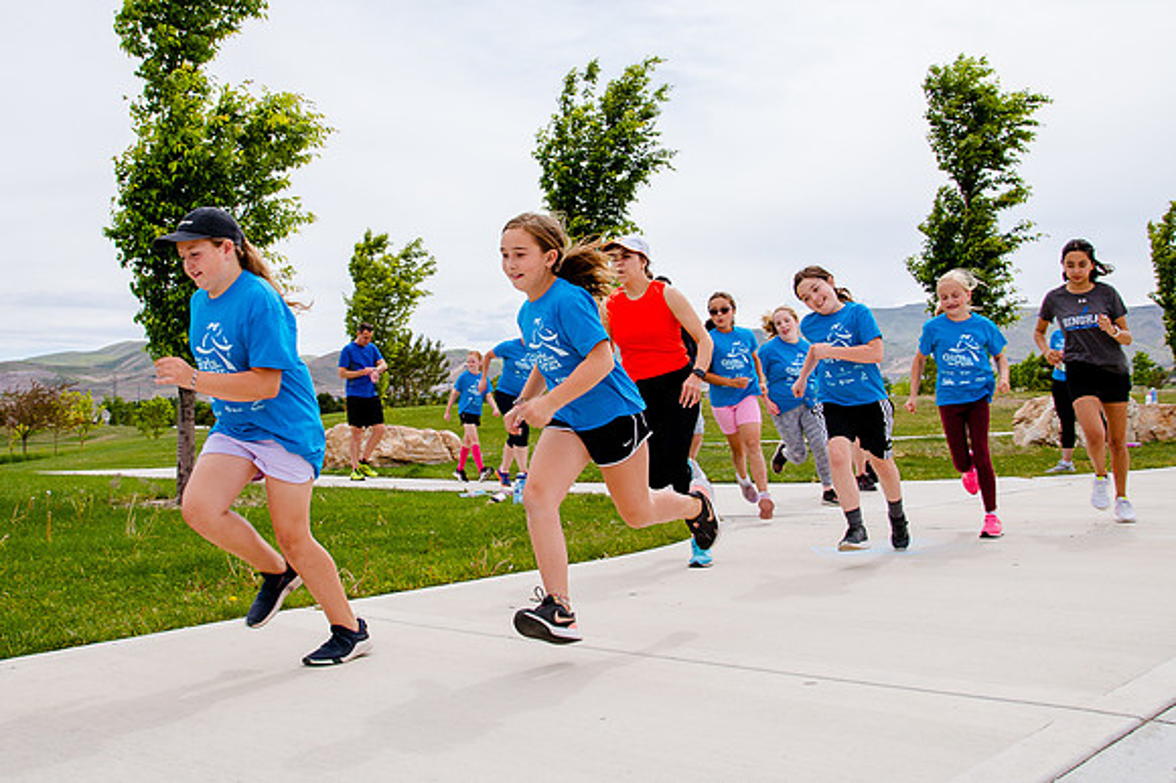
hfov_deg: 48.1
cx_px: 483
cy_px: 326
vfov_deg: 33.2
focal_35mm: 40
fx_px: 1309
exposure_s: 1/400
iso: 200
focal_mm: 28
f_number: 9
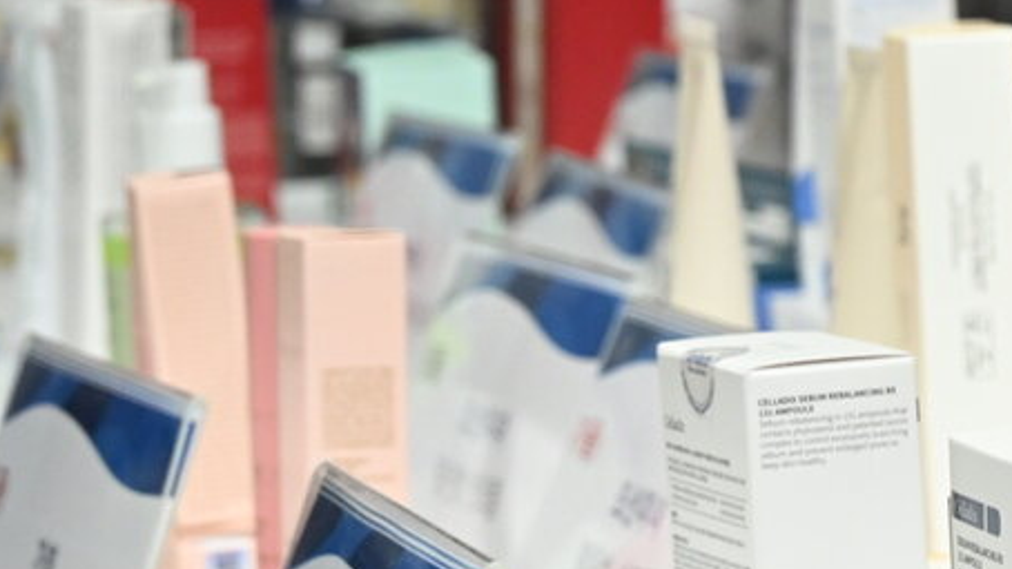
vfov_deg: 5.1
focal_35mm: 239
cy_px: 338
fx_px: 6411
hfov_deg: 8.9
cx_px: 1409
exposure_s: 1/200
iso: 2000
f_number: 9
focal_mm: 74
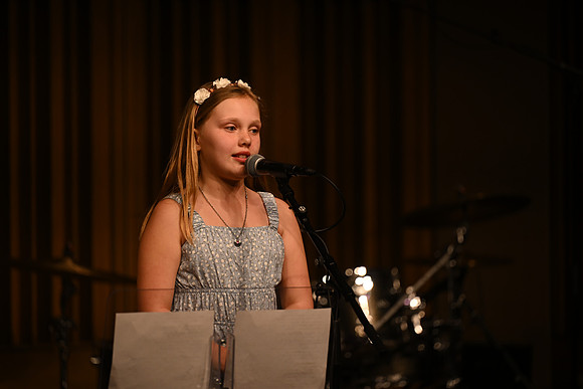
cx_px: 292
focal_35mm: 200
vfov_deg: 6.9
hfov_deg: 10.3
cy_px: 194
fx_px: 3239
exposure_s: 1/400
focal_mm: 200
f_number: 2.8
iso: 640
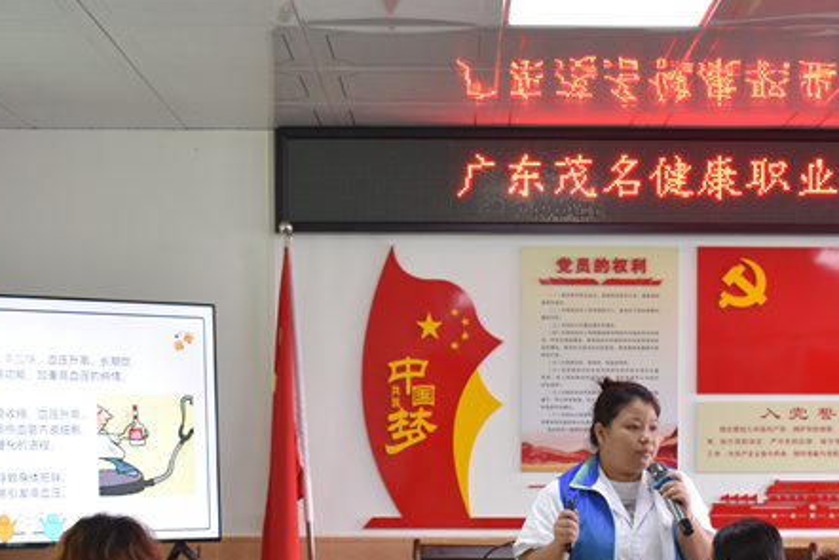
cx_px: 492
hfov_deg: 26.6
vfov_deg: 17.7
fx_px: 1772
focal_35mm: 76
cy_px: 502
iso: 640
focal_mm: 28
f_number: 4.2
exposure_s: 1/30
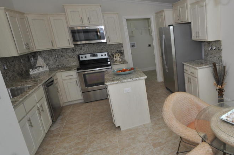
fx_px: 169
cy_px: 73
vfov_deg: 49.4
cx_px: 195
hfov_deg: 62.1
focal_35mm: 26
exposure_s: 1/125
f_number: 5.6
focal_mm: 10
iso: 200
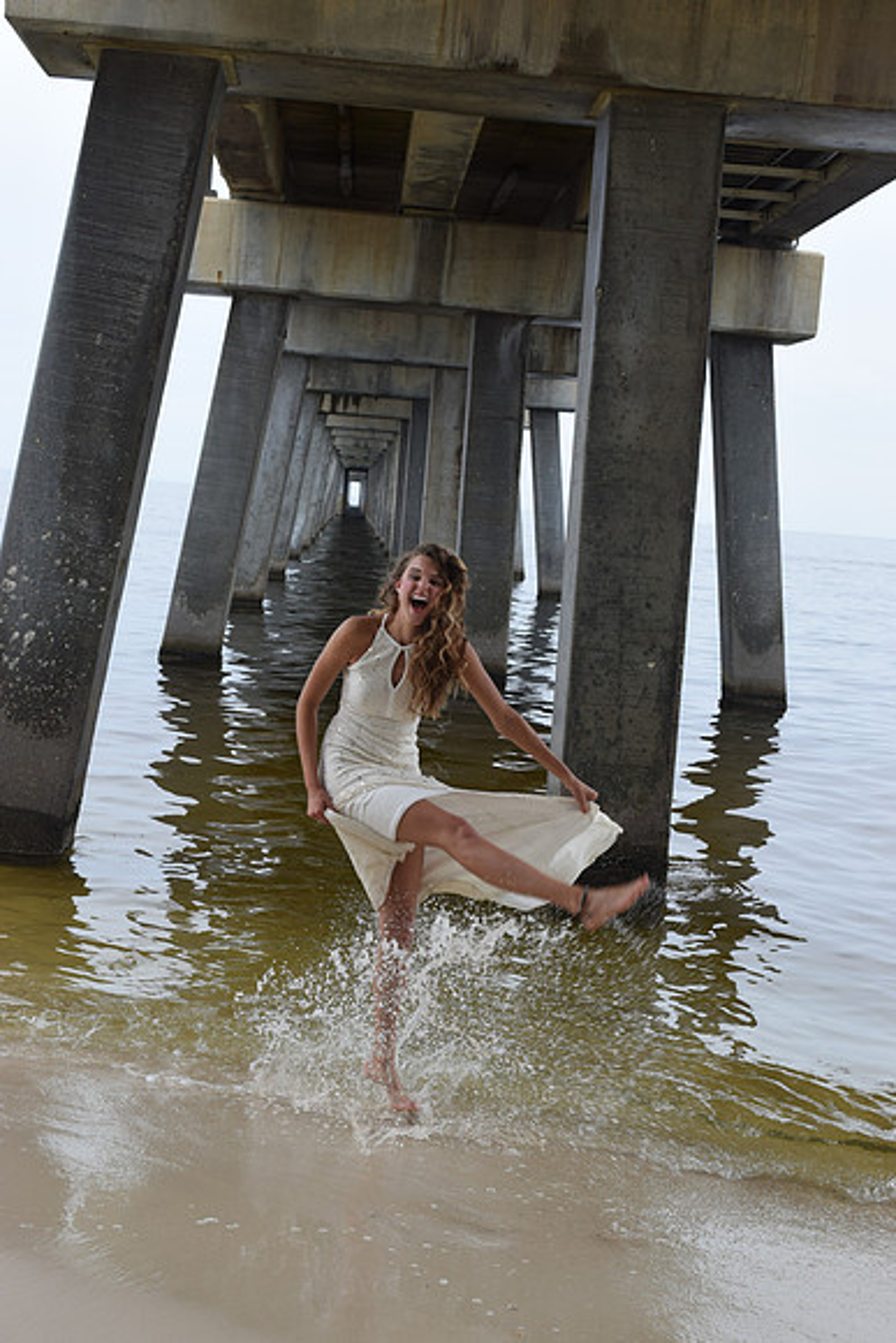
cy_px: 672
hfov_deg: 26.5
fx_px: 1903
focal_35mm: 51
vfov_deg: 38.9
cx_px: 448
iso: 280
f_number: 8
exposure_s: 1/250
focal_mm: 34
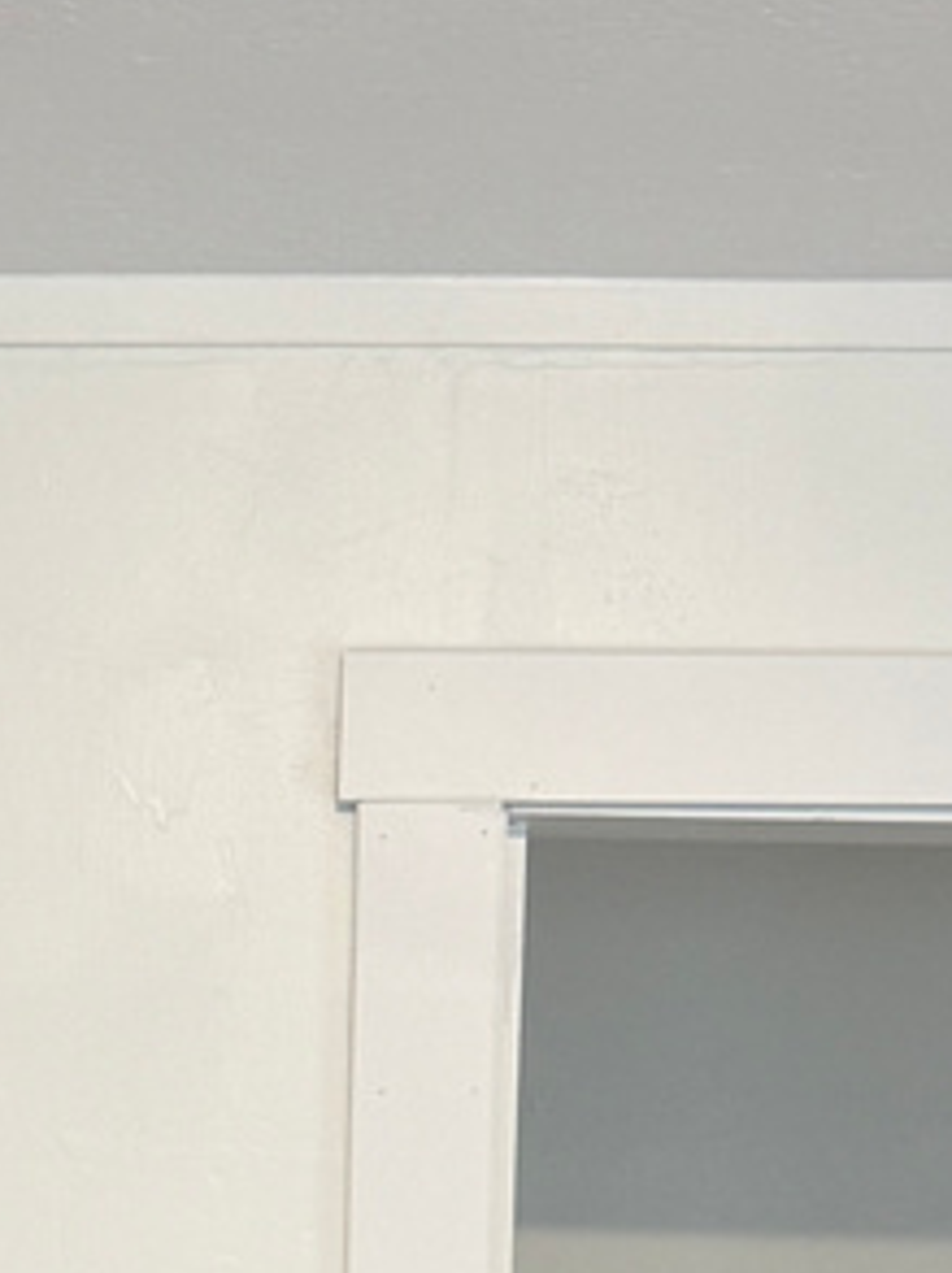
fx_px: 4630
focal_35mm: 126
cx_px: 35
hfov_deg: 11.6
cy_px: 2298
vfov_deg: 13.9
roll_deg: -0.7
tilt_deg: -7.9
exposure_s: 1/60
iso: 125
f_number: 1.78
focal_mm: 6.76
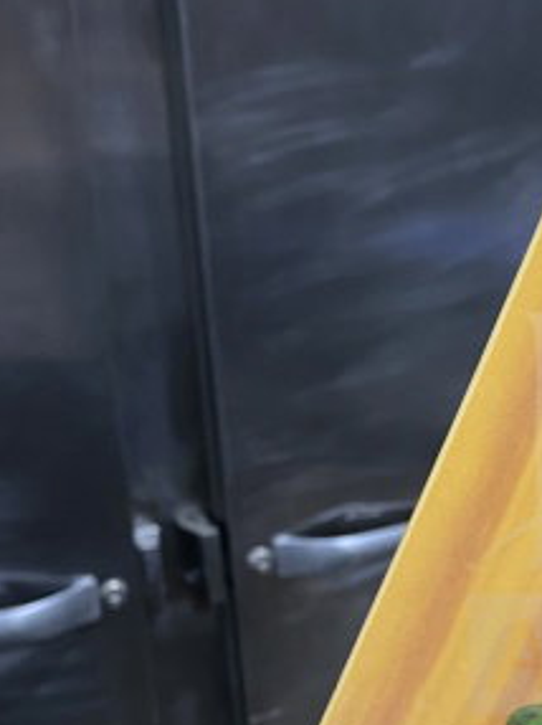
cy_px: 513
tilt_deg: -22.2
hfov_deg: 18.2
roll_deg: -2.5
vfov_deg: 26.1
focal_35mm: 74
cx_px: 752
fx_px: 1547
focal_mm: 4.25
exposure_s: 1/60
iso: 200
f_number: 1.8
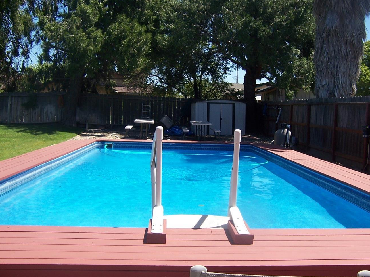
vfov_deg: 37.7
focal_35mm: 38
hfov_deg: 48.9
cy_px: 134
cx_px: 201
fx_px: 406
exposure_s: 1/750
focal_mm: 5.5
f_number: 3.4
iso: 80
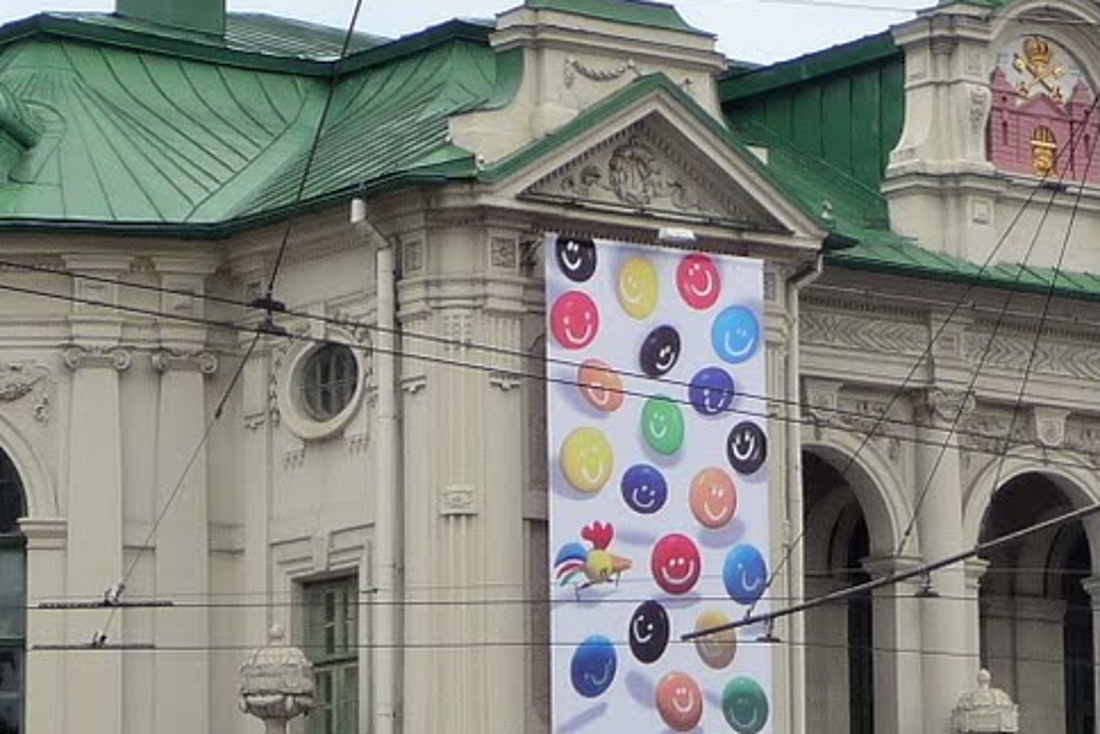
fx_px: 5257
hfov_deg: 11.9
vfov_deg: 8.0
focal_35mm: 172
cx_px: 723
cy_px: 393
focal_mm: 8.5
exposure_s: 1/640
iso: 160
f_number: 4.2
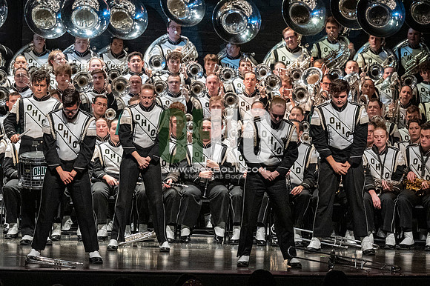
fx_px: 2590
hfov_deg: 9.5
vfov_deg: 6.3
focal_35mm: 217
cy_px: 143
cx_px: 215
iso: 4000
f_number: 4
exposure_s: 1/500
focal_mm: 145
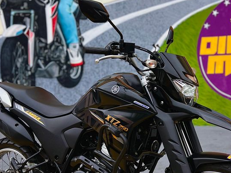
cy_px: 121
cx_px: 133
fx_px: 260
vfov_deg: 36.3
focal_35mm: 39
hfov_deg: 47.7
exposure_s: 1/894
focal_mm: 5.7
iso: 50
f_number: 1.5
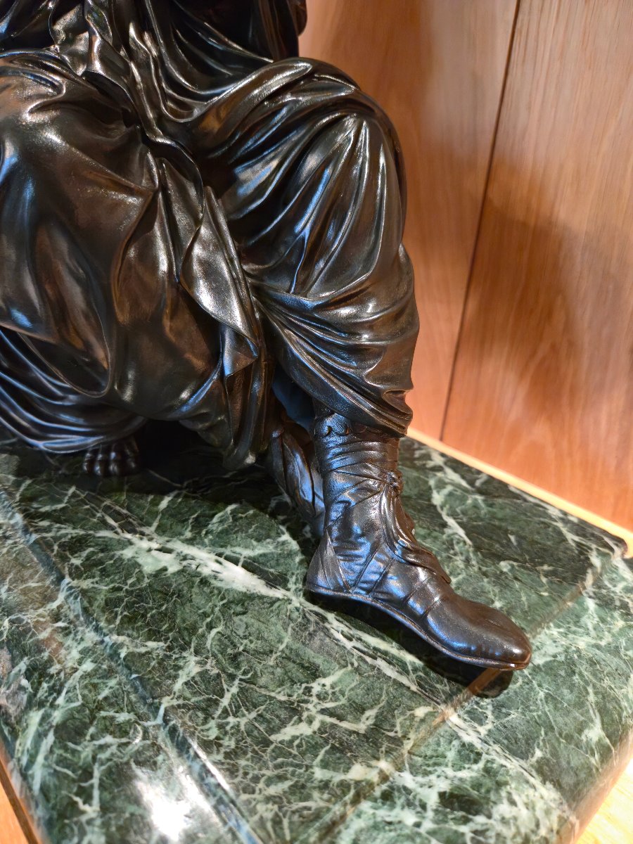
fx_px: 561
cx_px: 316
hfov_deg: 58.9
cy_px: 422
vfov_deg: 73.9
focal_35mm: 23
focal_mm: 5.4
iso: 800
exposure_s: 1/50
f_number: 1.8
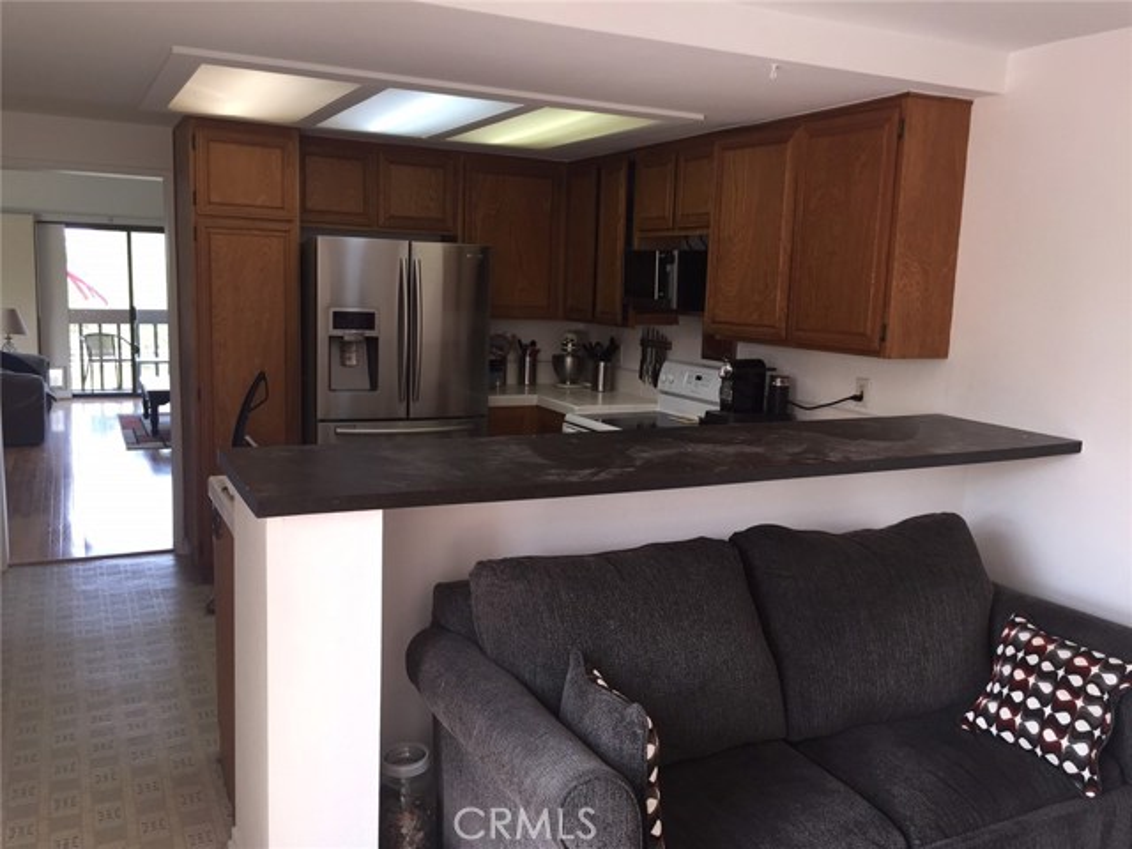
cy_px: 424
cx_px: 566
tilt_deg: -8.3
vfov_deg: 48.2
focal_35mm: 29
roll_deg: -2.6
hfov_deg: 61.7
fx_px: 948
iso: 32
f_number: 2.2
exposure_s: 1/40
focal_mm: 4.15
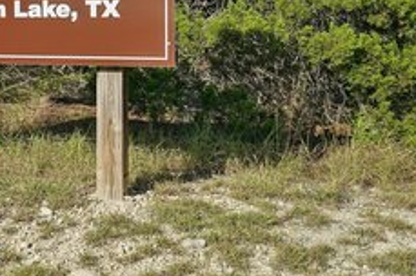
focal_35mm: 98
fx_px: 1131
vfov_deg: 13.7
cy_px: -8
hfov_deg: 19.4
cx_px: -113
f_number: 8
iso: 200
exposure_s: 1/160
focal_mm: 35
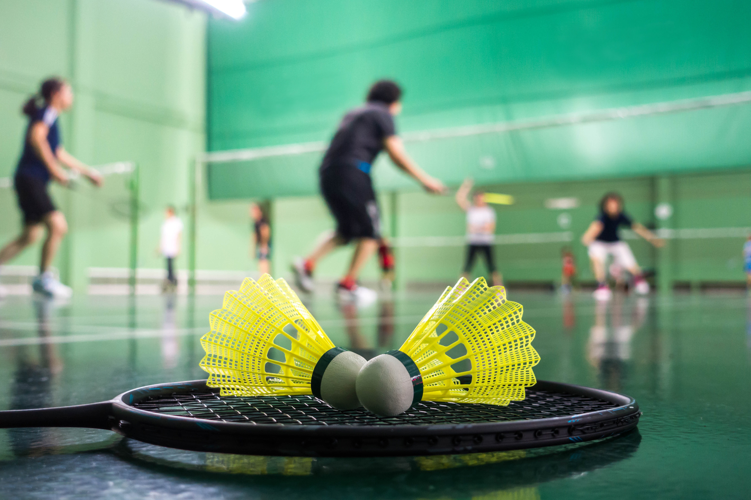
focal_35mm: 38
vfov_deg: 35.1
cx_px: 376
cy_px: 250
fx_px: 793
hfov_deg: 50.7
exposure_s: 1/50
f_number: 2.8
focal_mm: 14.1
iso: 800
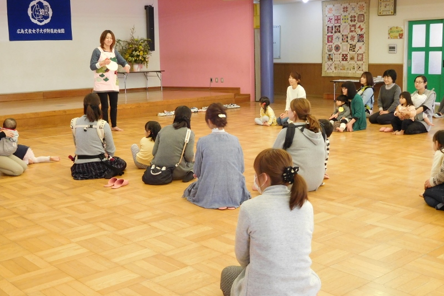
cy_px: 130
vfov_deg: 28.6
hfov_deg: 41.9
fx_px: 580
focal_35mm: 47
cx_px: 222
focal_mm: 8
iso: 400
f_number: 4
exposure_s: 1/30
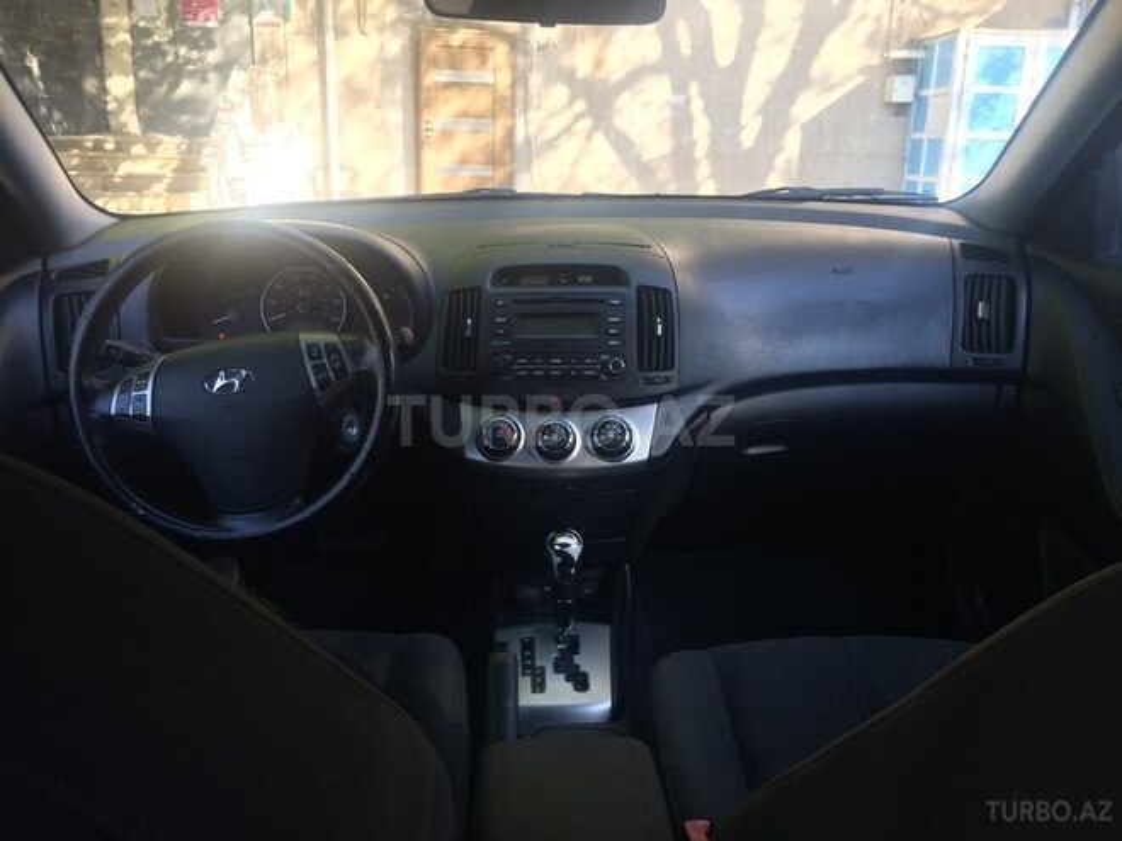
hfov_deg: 61.7
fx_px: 940
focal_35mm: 29
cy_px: 420
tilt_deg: -15.8
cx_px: 561
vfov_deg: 48.2
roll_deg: -0.3
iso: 40
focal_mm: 4.15
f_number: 2.2
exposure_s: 1/100
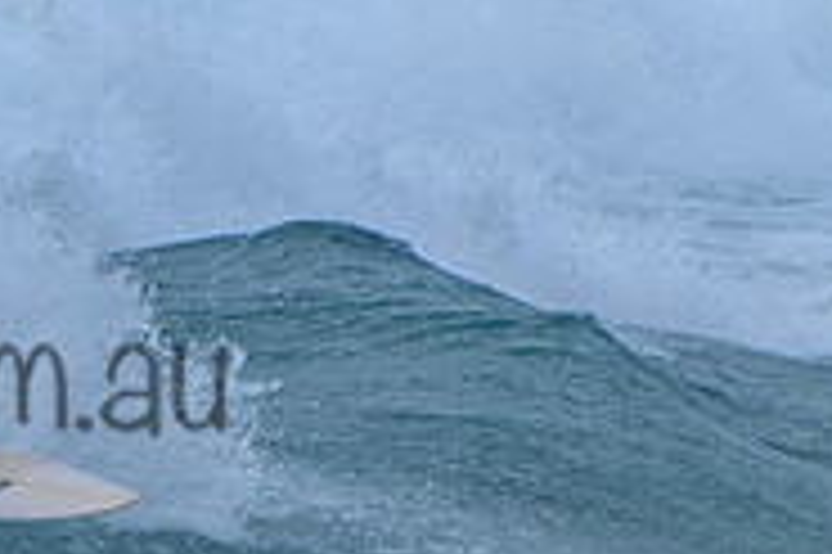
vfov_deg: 0.8
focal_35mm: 1730
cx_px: -267
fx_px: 39946
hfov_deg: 1.2
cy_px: 299
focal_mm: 400
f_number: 8
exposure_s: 1/2000
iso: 500
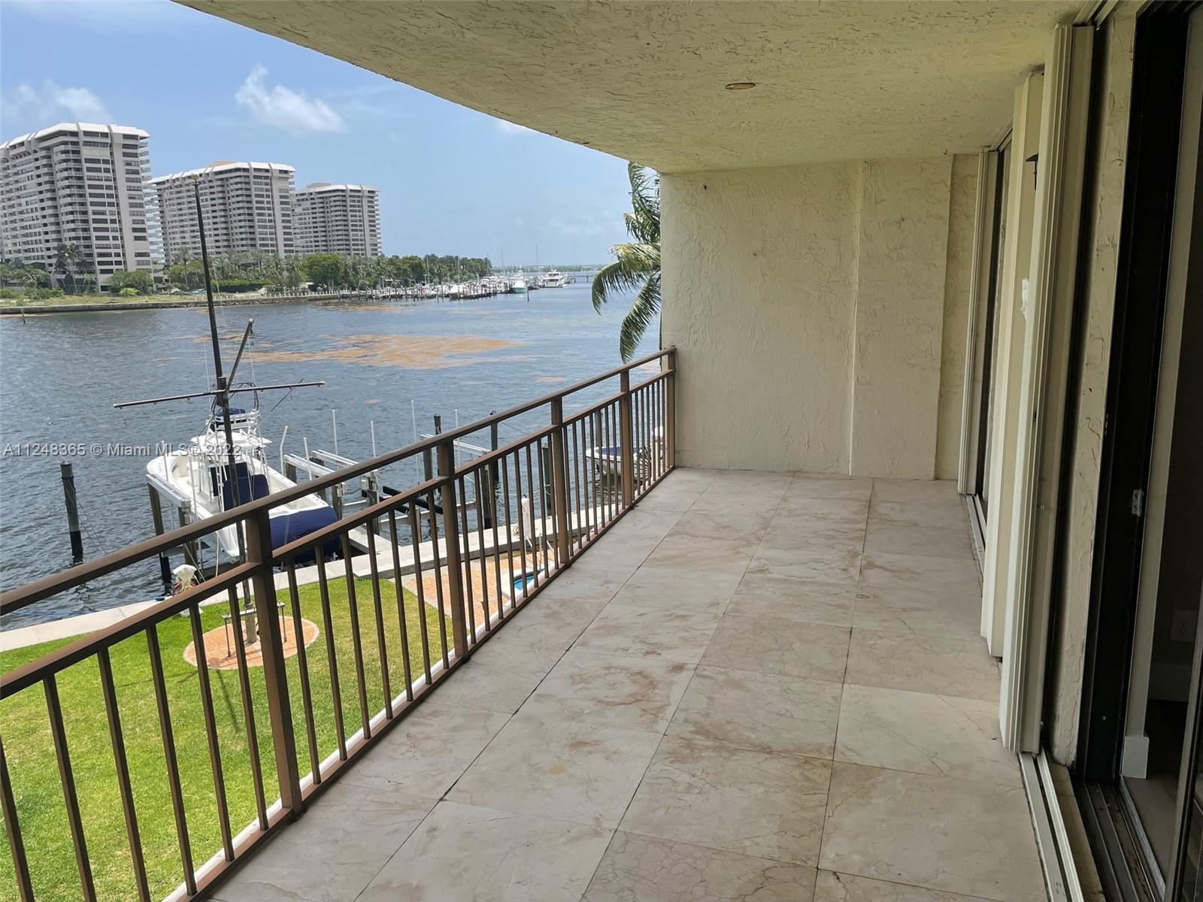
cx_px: 602
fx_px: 904
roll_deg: +1.4
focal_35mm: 26
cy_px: 451
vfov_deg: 53.1
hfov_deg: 67.3
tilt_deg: -11.4
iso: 32
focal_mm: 4.2
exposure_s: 1/2618
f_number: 1.6
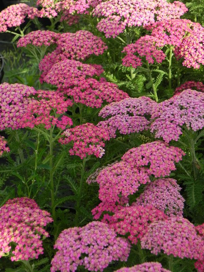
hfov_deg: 15.6
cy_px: 136
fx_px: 746
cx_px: 102
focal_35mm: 95
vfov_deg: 20.7
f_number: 4.5
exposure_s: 1/500
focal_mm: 16.9
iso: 160
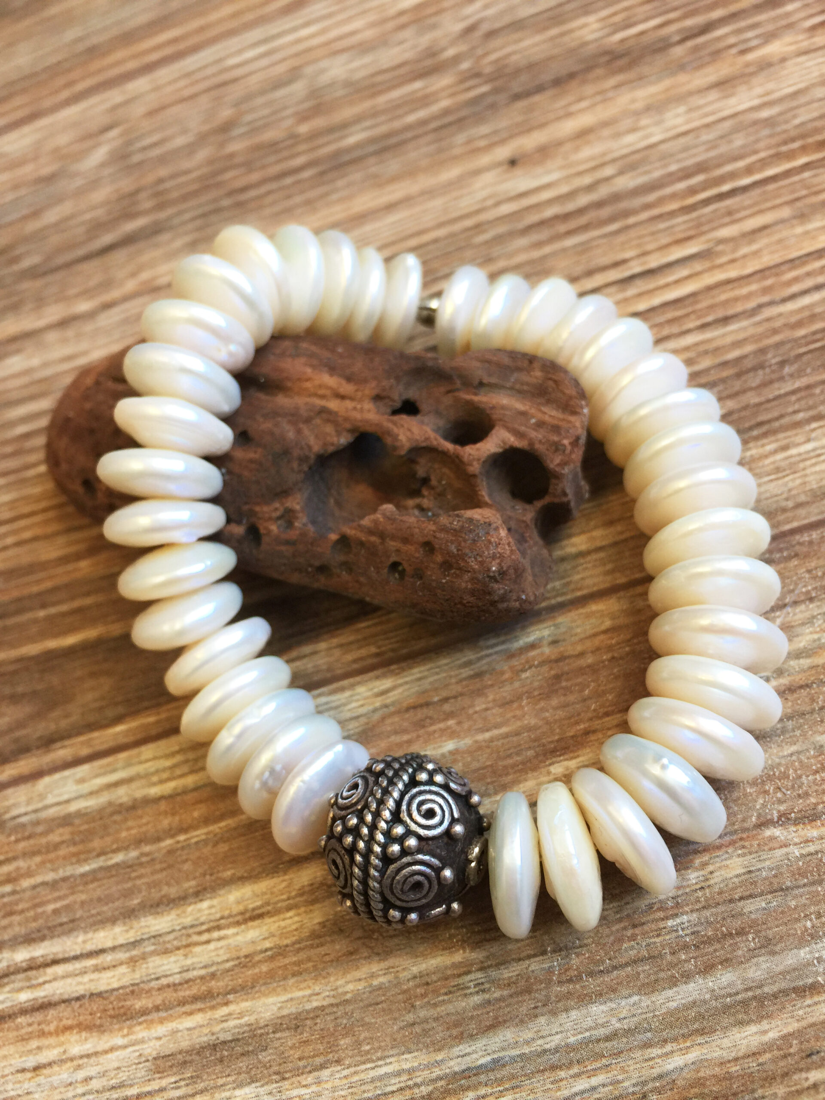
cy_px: 550
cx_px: 412
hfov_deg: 48.2
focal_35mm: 29
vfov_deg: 61.7
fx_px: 922
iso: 32
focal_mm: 4.15
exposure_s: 1/30
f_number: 2.2
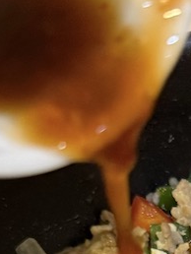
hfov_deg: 11.4
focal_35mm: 124
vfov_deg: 14.8
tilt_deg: -55.6
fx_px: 911
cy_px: 372
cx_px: 293
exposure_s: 1/60
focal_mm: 6.86
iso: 250
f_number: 1.78
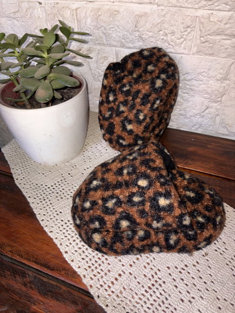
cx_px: 118
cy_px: 156
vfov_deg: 67.3
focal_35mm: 26
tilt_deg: -39.8
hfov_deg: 53.1
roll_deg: +0.6
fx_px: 235
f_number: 1.6
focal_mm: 5.96
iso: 40
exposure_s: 1/6
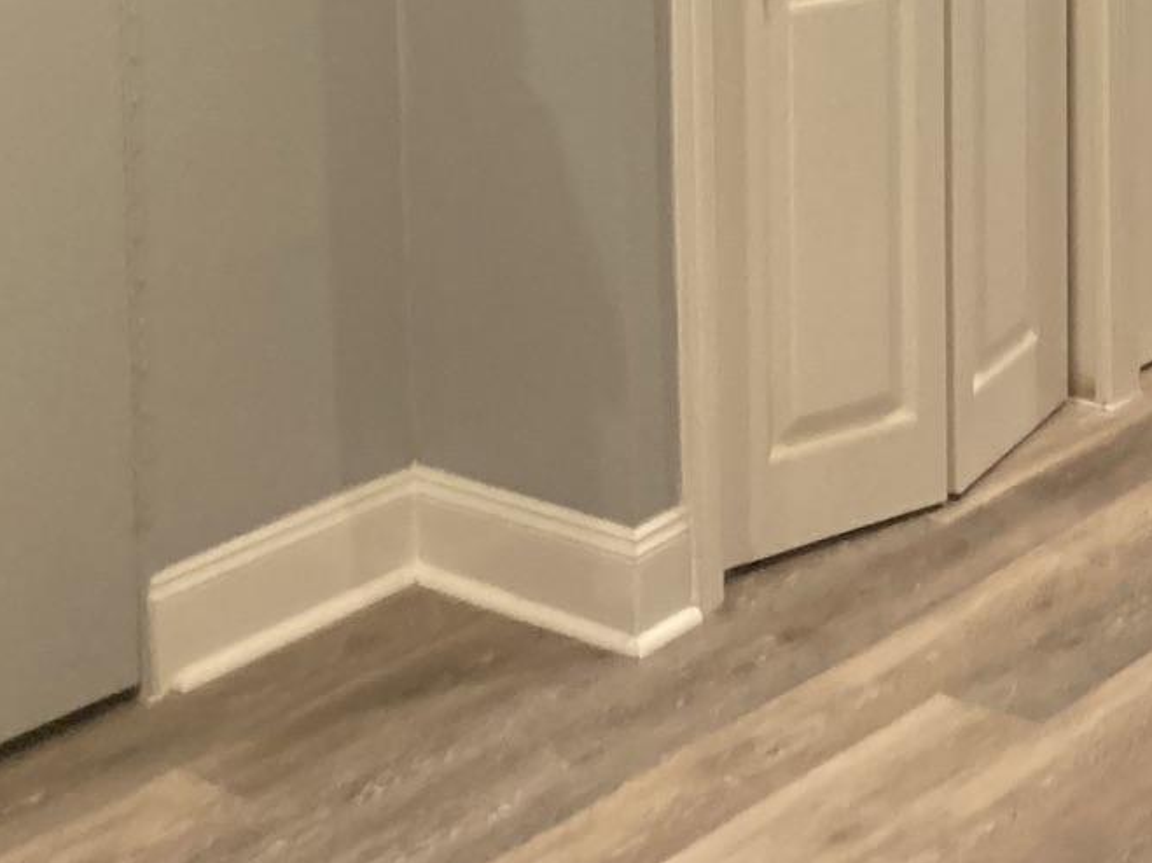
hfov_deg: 21.2
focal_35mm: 87
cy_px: -367
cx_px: 1325
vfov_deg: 15.8
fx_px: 2895
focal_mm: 3.99
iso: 125
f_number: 1.8
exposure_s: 1/60
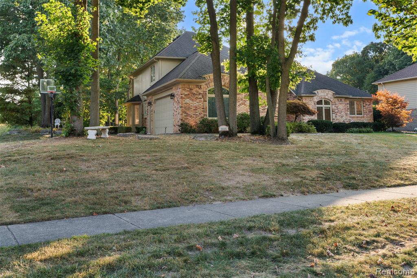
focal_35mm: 35
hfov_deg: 54.4
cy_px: 139
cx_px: 208
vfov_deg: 37.8
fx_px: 405
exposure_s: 1/5
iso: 100
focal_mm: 35
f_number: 8
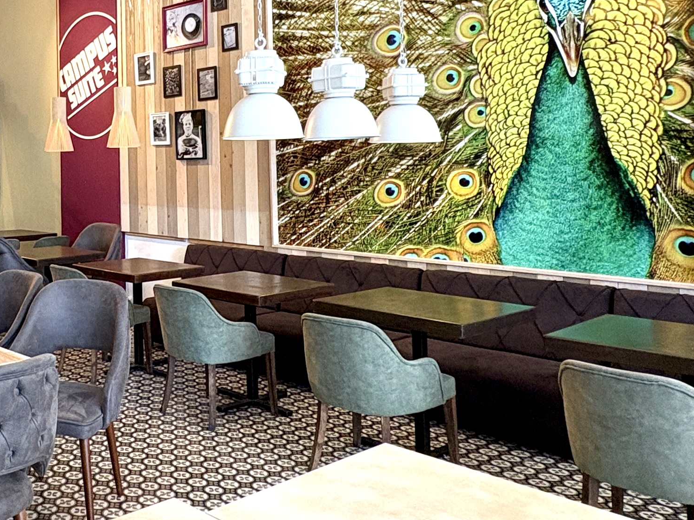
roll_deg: +0.3
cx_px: 28
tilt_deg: +3.1
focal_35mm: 38
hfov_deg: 43.3
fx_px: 762
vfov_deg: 37.0
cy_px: 145
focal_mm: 2.22
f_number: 2.2
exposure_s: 1/100
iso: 200
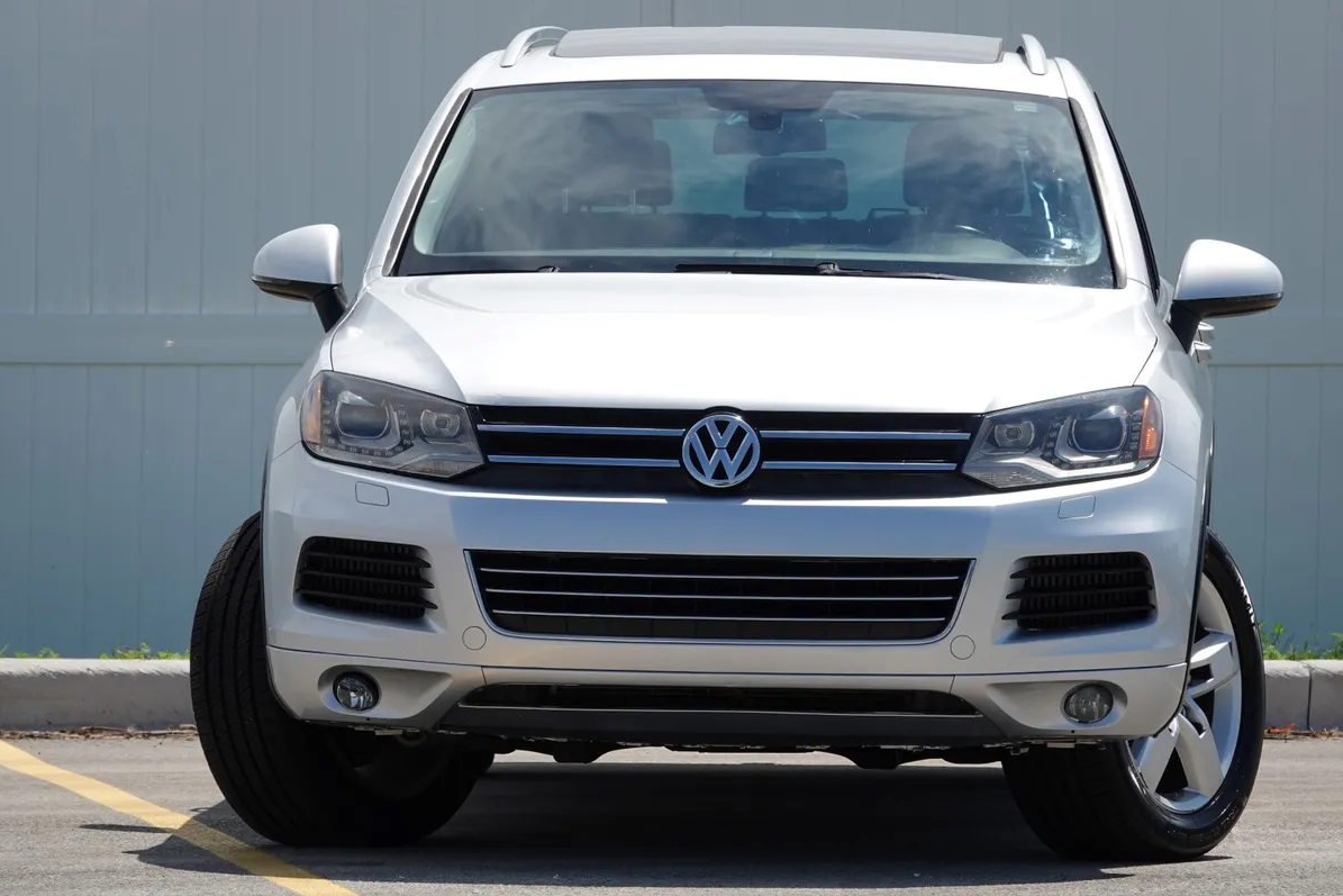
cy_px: 452
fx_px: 11379
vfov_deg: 4.5
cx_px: 678
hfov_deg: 6.8
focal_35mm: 305
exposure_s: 1/1000
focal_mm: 110.13
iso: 100
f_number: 4.5
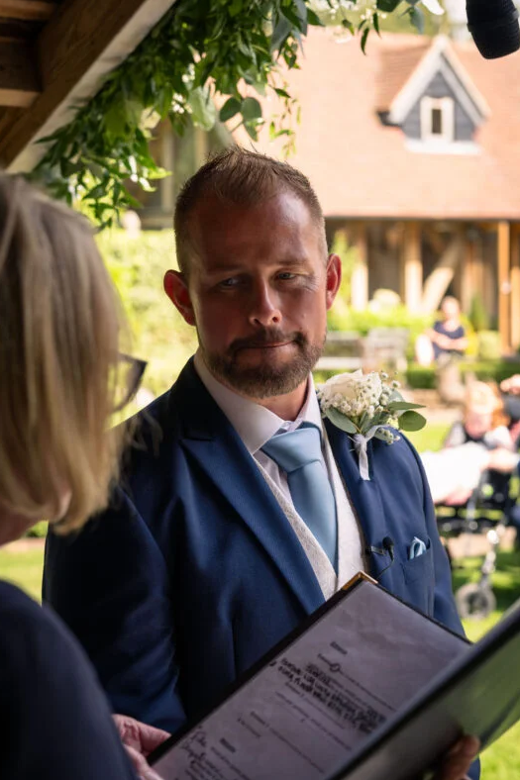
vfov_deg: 30.1
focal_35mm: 67
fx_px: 1452
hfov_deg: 20.1
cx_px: 397
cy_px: 388
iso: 100
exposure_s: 1/200
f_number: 3.5
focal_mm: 44
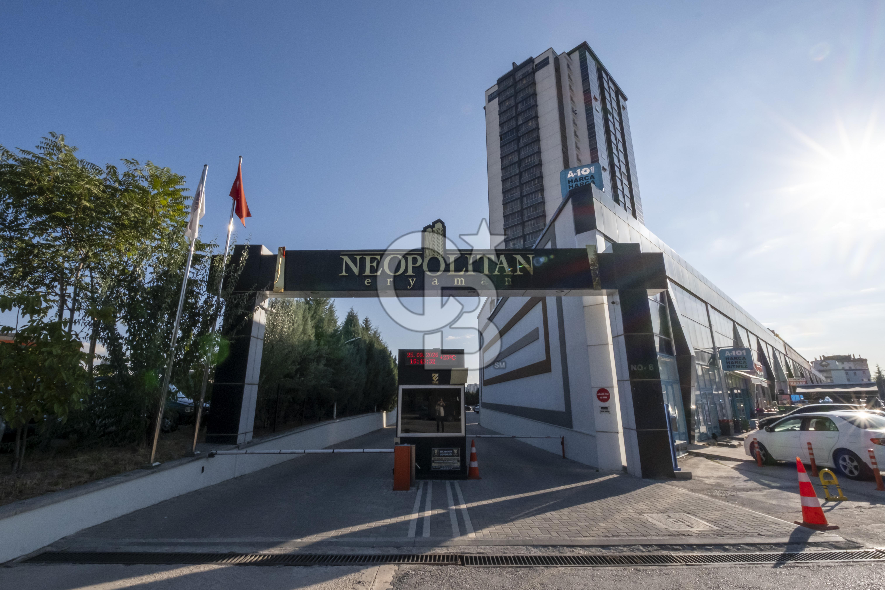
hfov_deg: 100.4
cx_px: 442
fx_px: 369
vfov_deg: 77.3
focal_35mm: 15
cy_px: 295
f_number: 22
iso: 1000
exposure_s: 1/250
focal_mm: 10
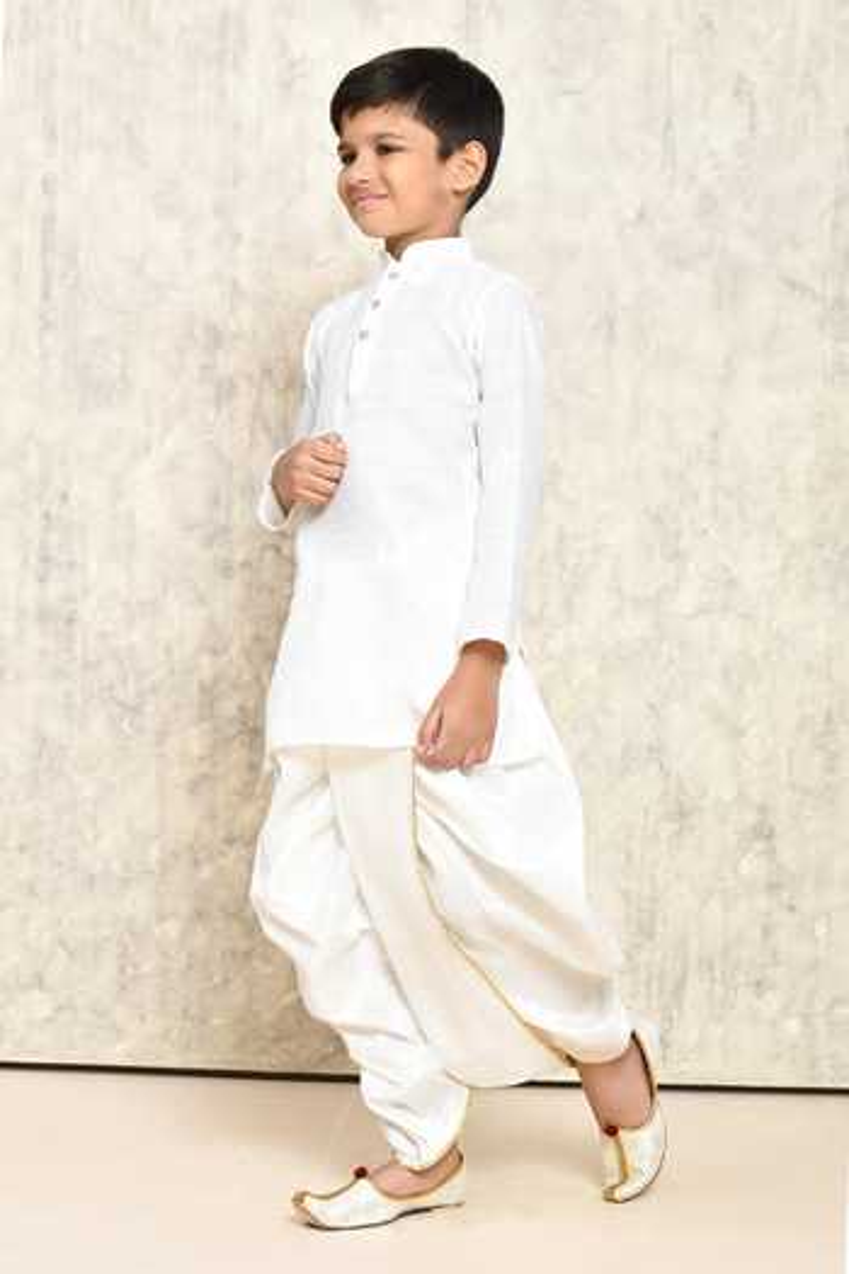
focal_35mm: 50
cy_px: 637
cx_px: 424
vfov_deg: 39.6
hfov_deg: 27.0
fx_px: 1769
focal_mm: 50
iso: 800
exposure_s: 1/160
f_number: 8
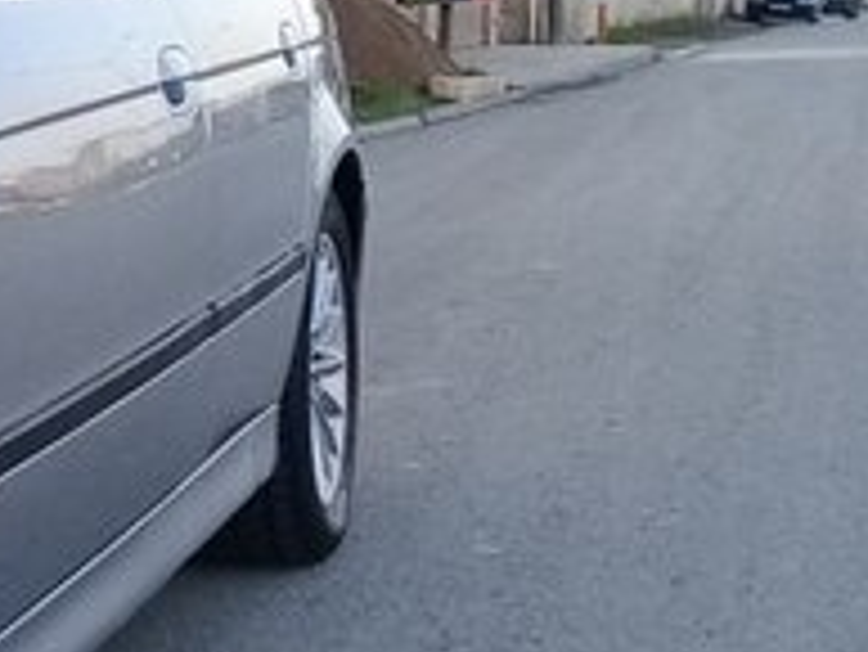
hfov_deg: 16.3
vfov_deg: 14.0
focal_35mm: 106
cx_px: -580
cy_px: 398
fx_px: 2660
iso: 50
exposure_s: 1/185
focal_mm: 3.3
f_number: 2.2
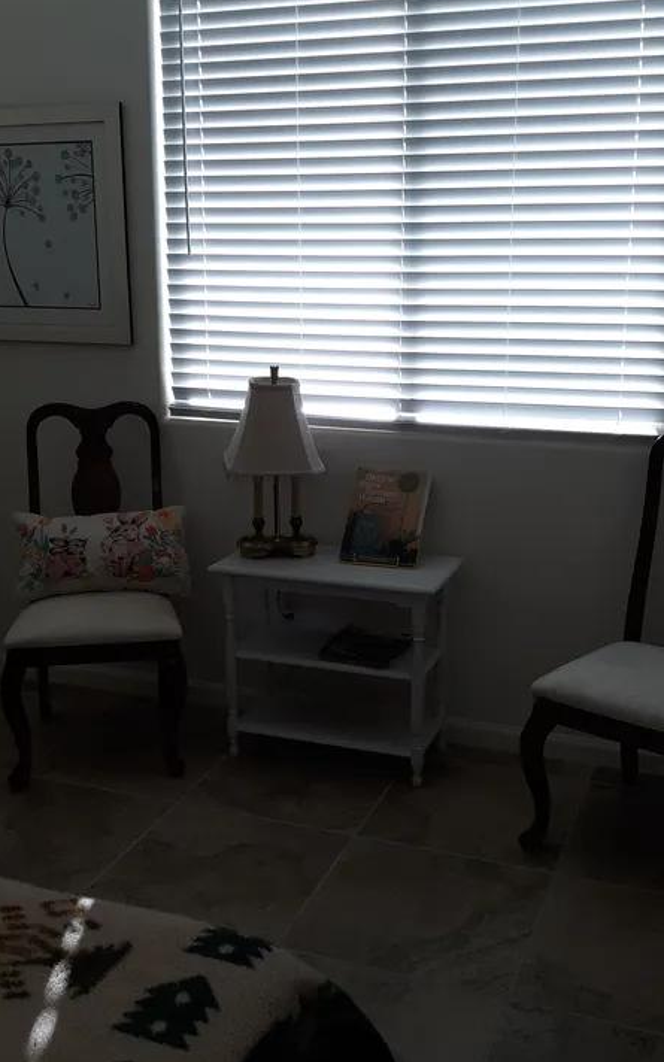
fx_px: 1158
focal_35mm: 40
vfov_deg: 49.3
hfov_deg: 32.0
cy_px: 530
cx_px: 306
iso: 40
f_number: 1.7
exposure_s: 1/120
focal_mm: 3.7
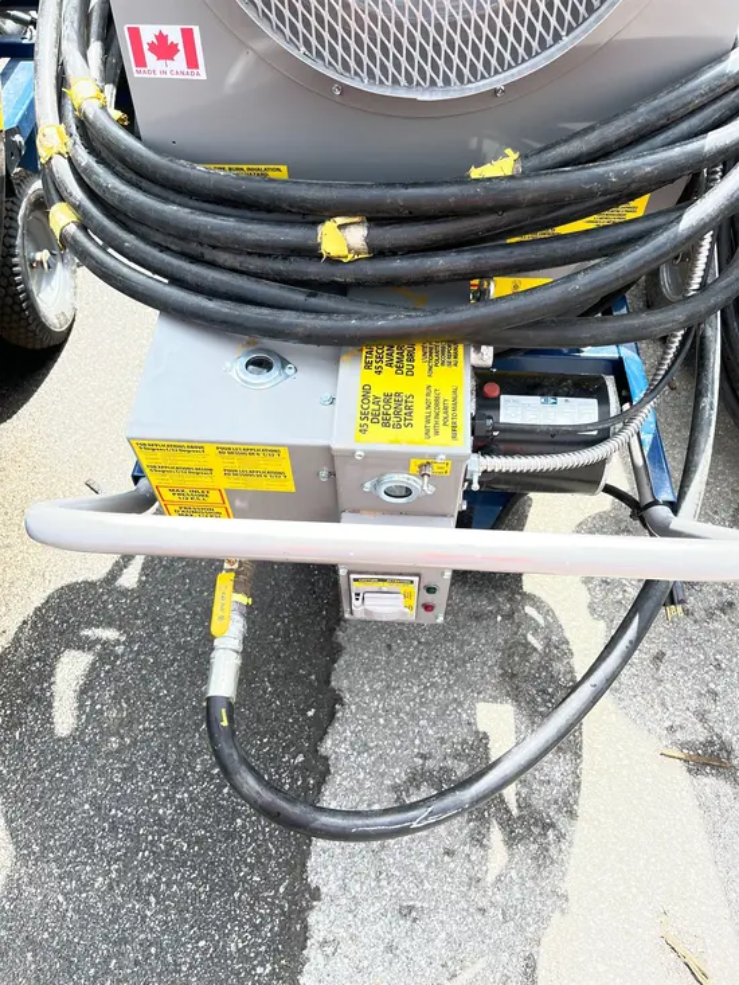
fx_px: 740
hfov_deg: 53.1
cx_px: 370
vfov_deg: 67.3
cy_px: 492
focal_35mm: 26
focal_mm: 5.1
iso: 32
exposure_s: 1/522
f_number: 1.6
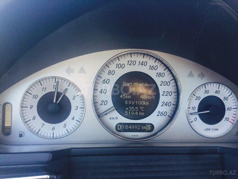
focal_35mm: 29
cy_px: 90
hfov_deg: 61.7
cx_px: 119
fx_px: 199
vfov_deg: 48.2
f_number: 2.2
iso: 64
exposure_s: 1/100
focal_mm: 4.15
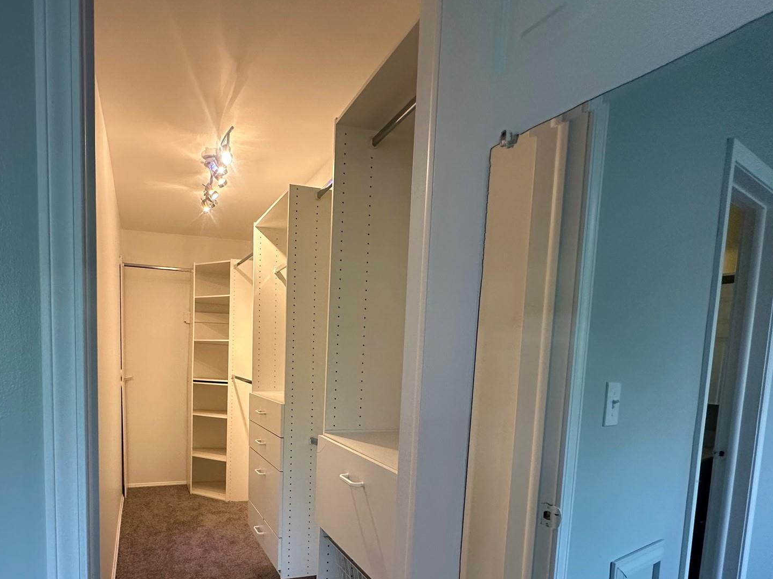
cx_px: 262
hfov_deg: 79.3
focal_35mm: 20
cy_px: 400
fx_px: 447
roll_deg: -1.3
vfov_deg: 63.8
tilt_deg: -6.2
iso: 200
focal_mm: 2.22
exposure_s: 1/120
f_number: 2.2
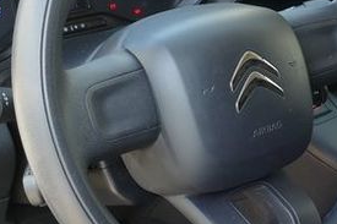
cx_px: 268
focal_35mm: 91
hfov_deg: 22.1
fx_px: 851
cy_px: 125
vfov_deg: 15.0
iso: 125
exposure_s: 1/60
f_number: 2.8
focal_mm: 9.12
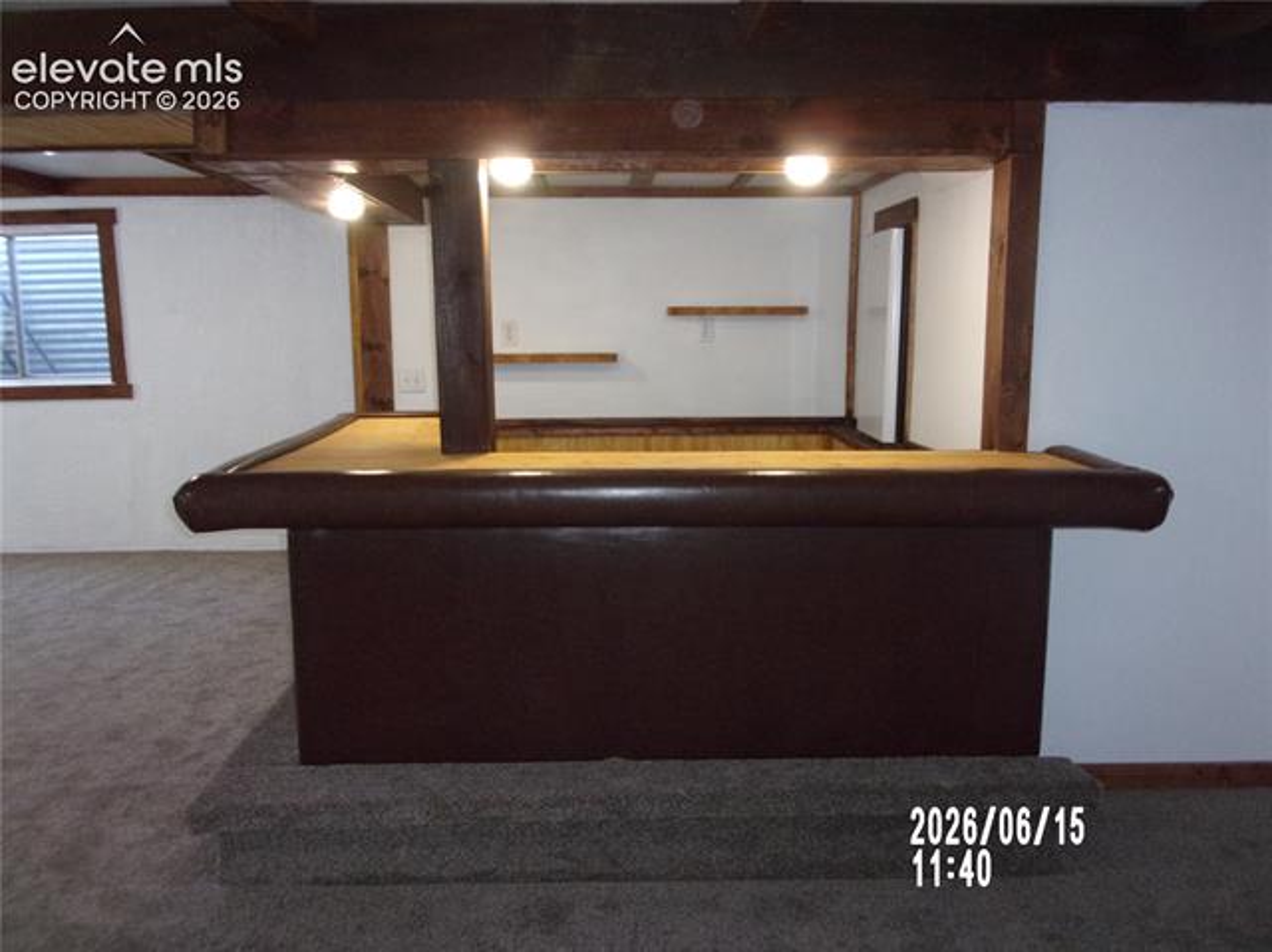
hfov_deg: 63.5
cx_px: 636
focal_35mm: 28
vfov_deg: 49.7
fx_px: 1028
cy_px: 476
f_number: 3.9
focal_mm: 5.1
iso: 320
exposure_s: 1/34
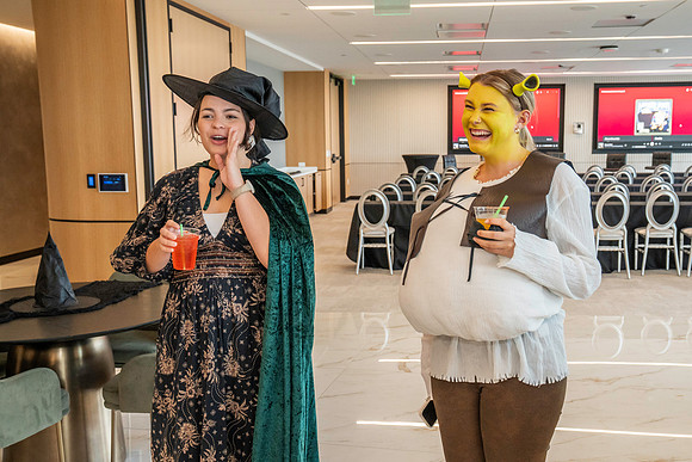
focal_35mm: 40
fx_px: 776
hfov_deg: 48.0
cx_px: 388
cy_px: 244
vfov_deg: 33.1
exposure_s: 1/160
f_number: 5.6
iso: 3200
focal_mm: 36
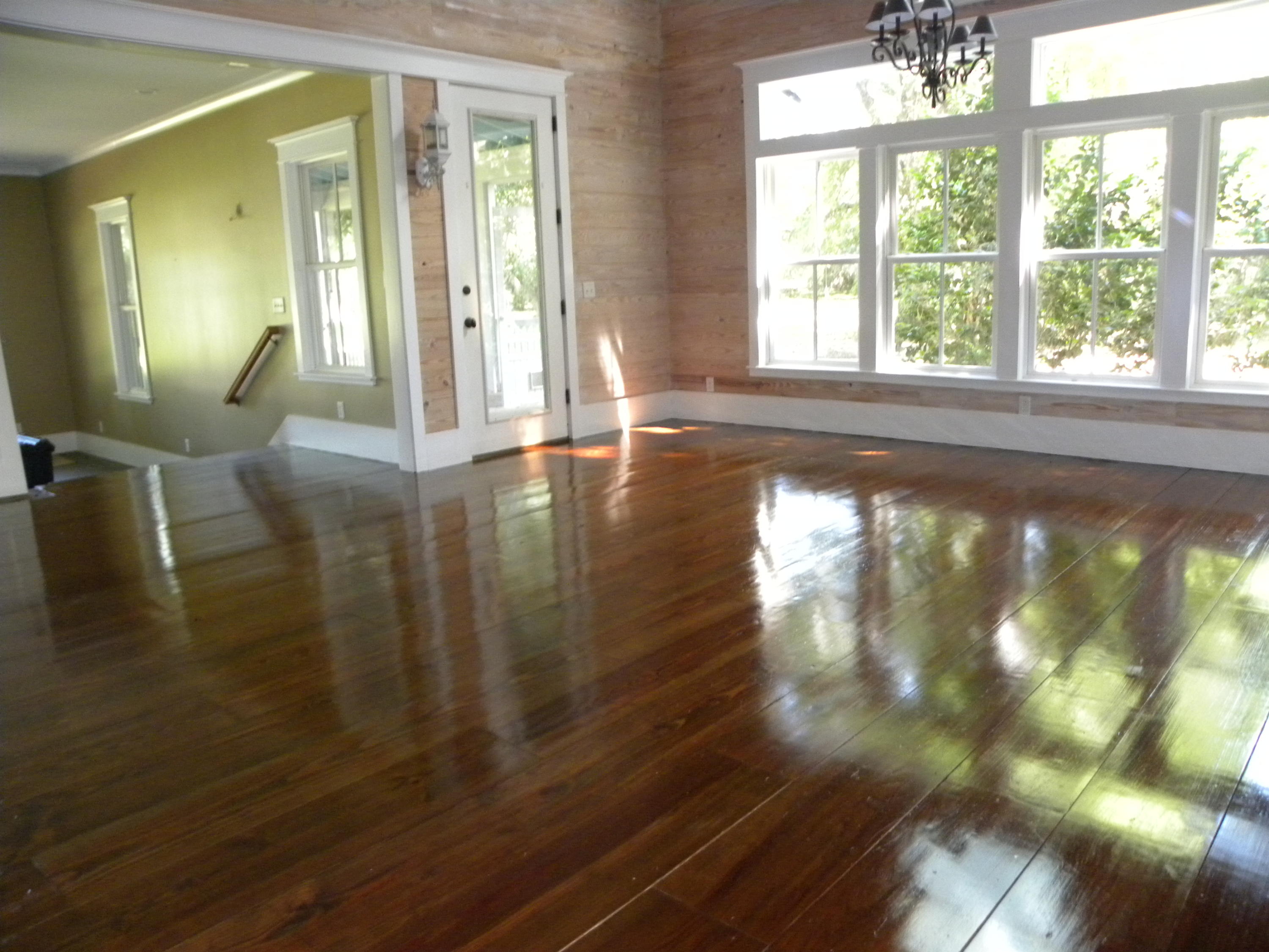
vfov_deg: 53.1
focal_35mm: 26
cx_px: 634
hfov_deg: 67.3
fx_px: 953
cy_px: 476
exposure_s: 1/30
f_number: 2.8
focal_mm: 4.6
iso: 400
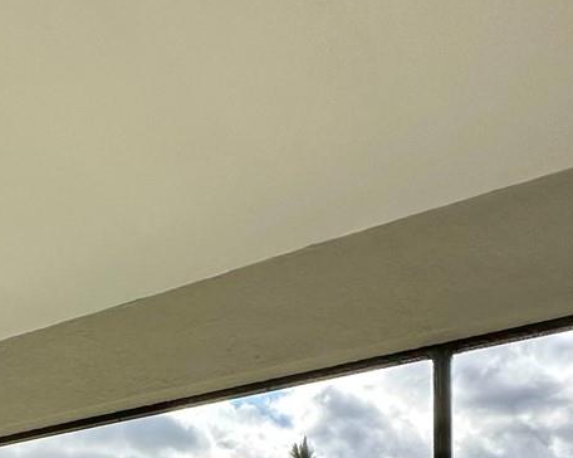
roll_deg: -0.2
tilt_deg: +1.2
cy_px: 659
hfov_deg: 34.3
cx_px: -35
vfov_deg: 25.1
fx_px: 813
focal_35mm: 48
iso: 50
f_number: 2.2
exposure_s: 1/1103
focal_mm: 2.22
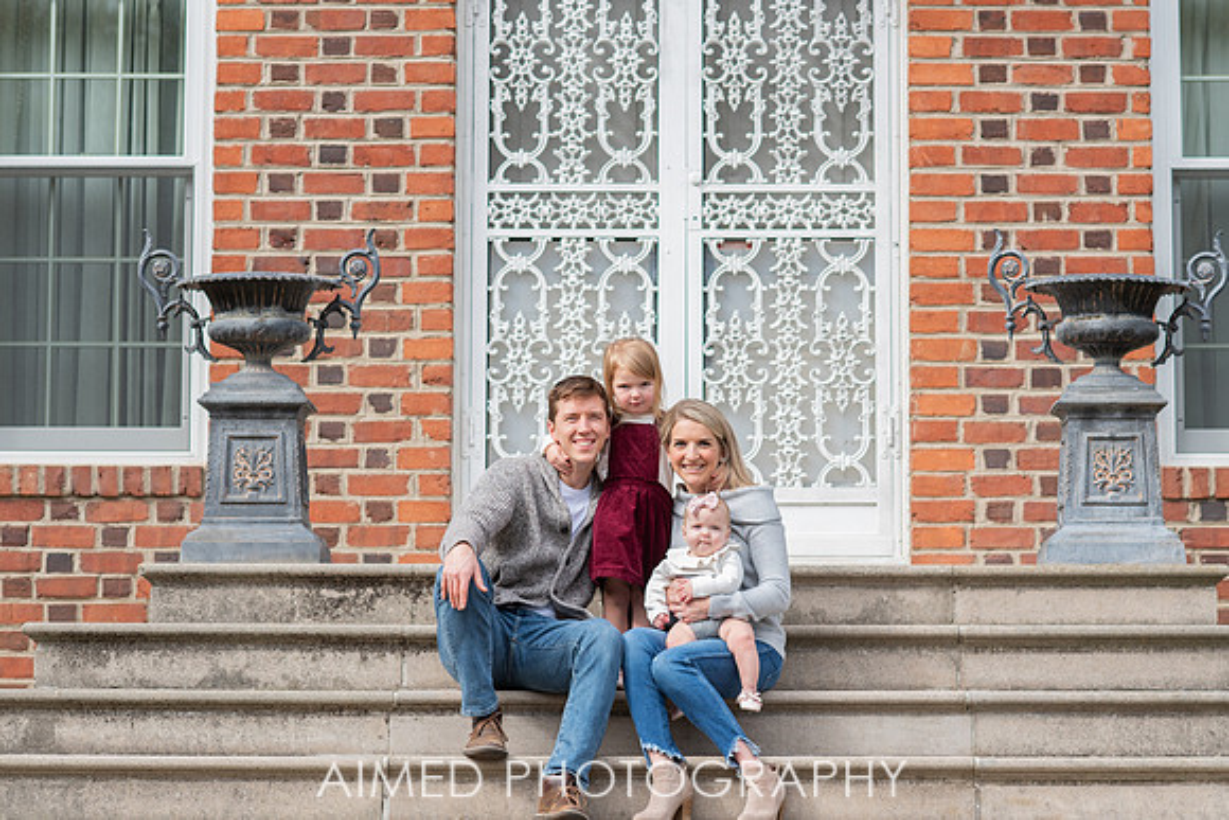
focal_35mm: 108
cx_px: 692
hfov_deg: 18.8
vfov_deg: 12.6
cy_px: 320
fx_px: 3702
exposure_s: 1/640
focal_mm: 85
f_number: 3.2
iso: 80
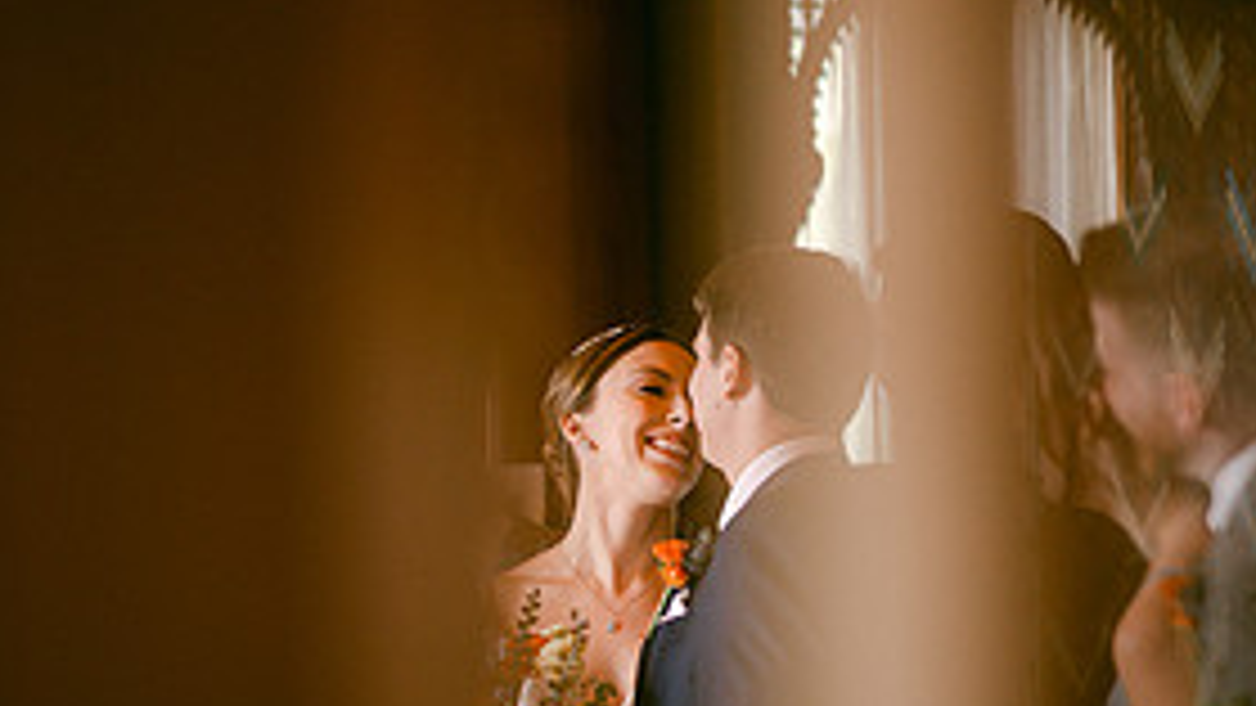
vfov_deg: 6.8
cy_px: 594
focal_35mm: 177
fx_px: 5895
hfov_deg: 12.2
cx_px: 596
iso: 800
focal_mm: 105
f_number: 1.4
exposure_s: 1/640
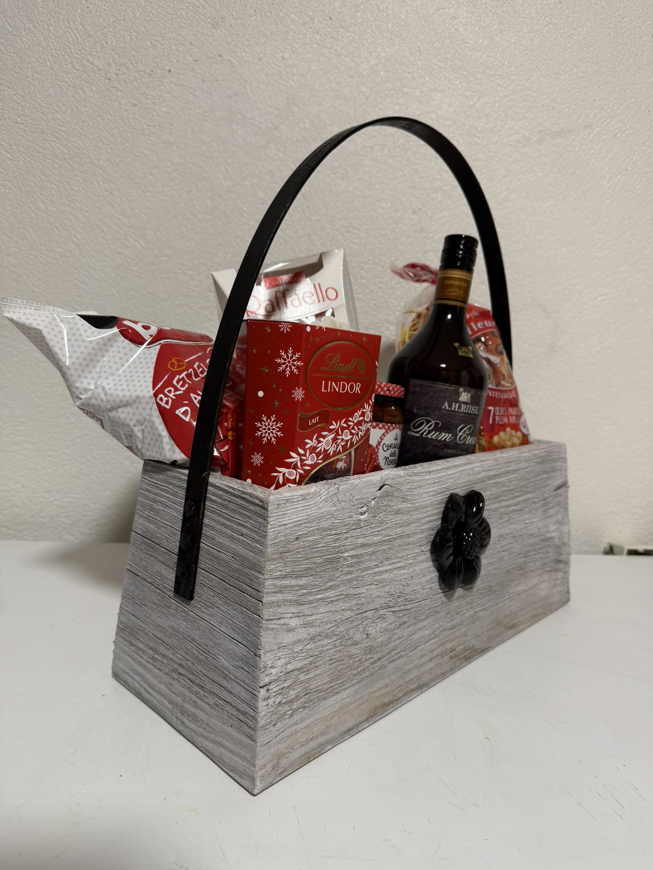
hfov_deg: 56.8
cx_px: 326
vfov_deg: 71.6
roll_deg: -2.0
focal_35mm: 24
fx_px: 604
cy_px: 435
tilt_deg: -8.7
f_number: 1.78
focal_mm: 6.76
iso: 125
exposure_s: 1/50
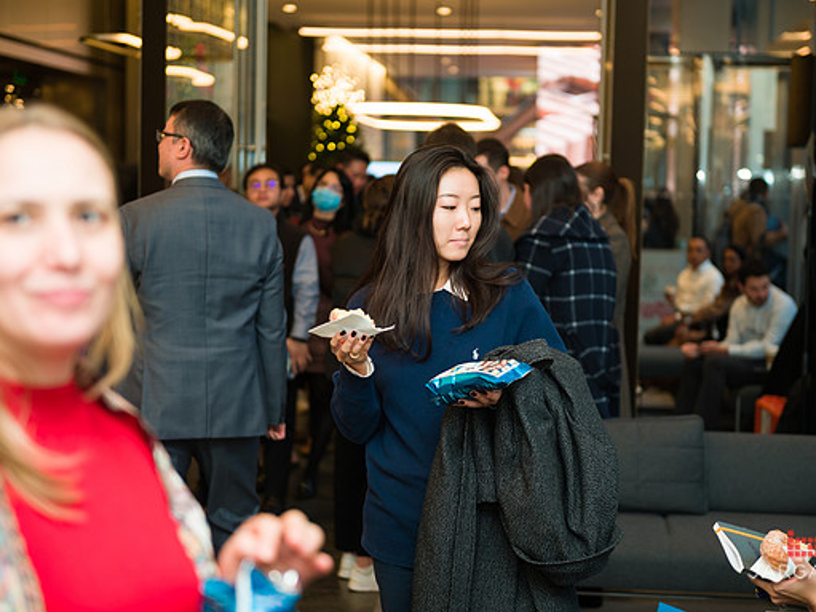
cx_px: 438
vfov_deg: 20.4
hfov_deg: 27.0
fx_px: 1697
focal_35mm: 72
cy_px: 305
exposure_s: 1/200
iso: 400
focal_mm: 66
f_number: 3.2
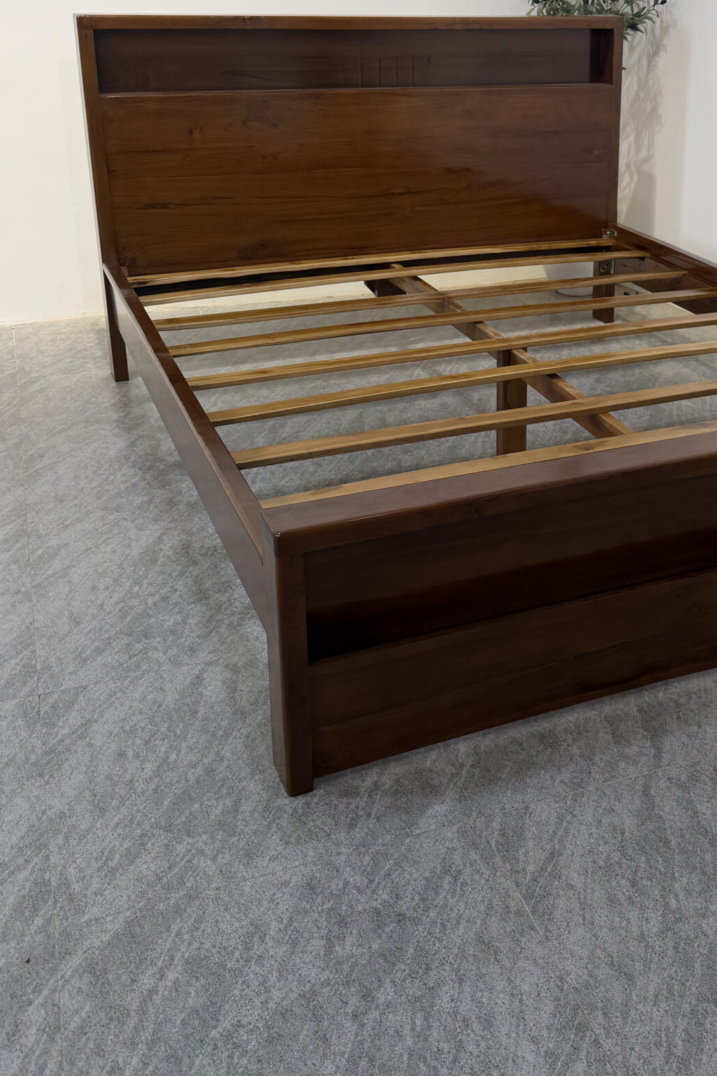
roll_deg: -1.5
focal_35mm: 41
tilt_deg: -19.9
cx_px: 577
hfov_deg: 31.7
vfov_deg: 46.9
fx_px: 1225
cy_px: 390
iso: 80
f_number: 1.78
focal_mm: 6.76
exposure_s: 1/100
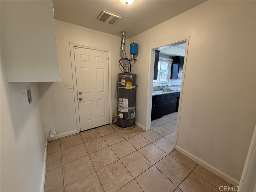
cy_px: 96
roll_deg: -0.3
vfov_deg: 85.7
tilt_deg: -11.0
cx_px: 128
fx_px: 104
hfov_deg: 102.1
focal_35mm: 14
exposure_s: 1/60
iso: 200
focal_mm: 2.22
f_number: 2.2
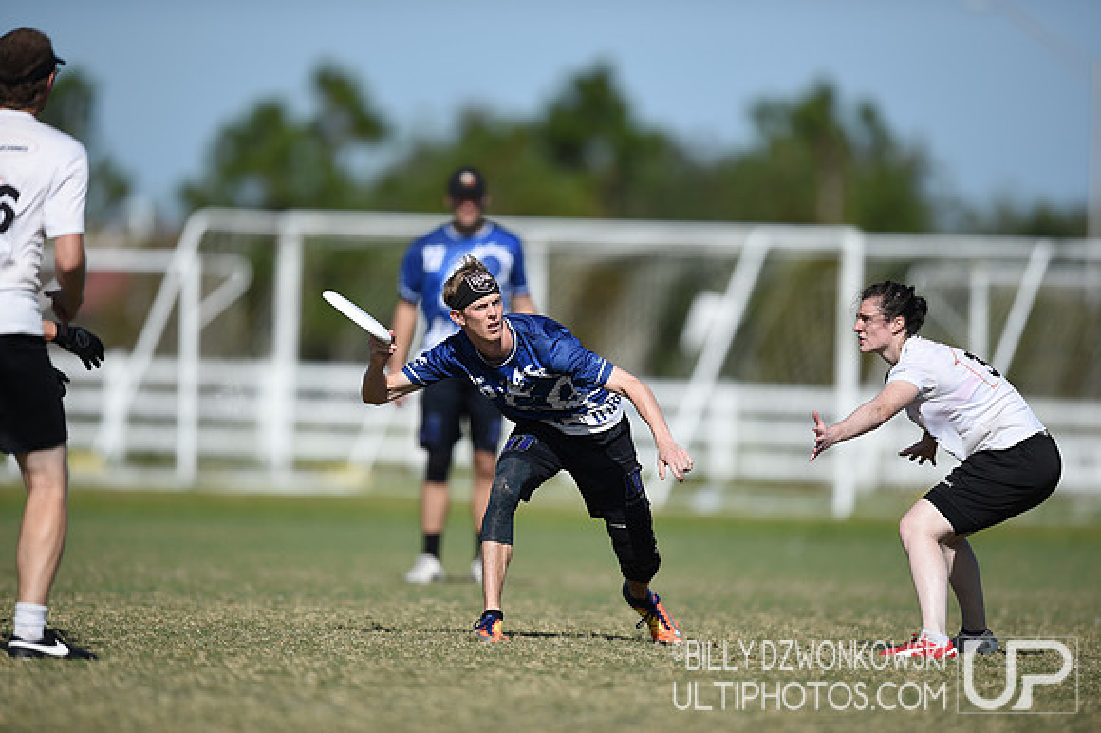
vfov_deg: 3.4
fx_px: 12226
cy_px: 366
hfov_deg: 5.2
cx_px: 550
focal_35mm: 400
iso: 100
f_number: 2.8
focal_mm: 400
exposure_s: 1/3200
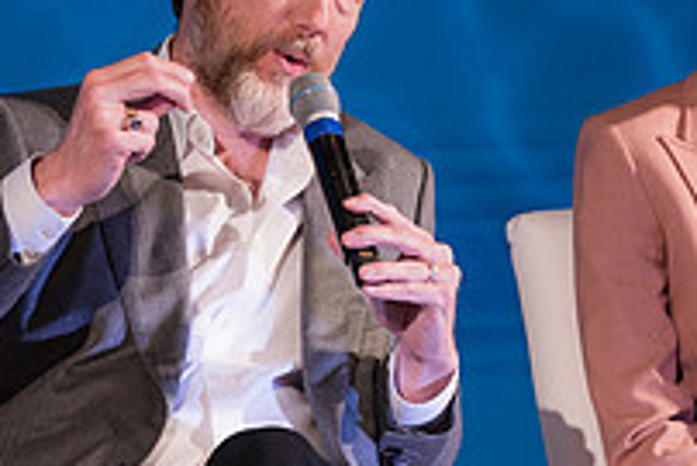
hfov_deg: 3.6
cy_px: 43
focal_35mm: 575
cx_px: 293
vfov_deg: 2.4
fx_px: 11140
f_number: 2.8
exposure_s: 1/125
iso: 450
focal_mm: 200
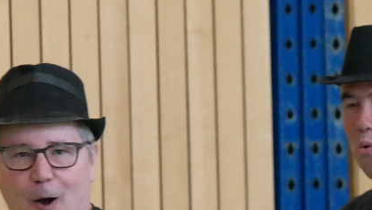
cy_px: 189
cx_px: 372
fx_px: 6868
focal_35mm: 696
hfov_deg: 3.1
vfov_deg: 1.7
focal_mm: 113
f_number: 5
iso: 3200
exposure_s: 1/160
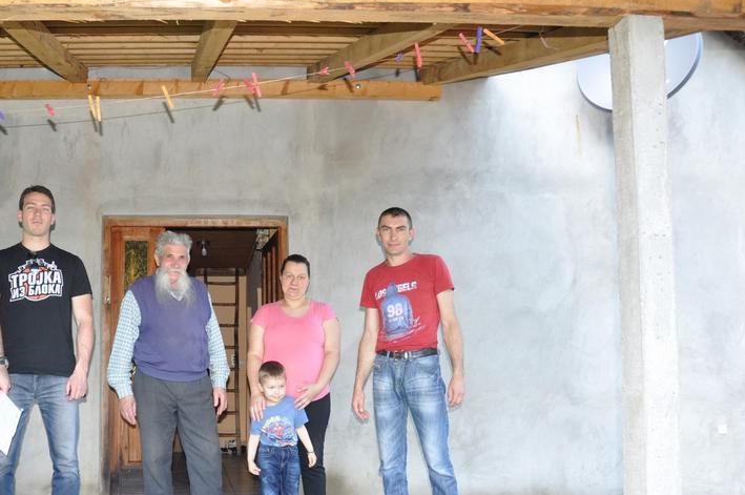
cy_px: 347
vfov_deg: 33.7
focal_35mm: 39
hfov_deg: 48.6
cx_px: 235
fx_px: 806
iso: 640
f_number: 5
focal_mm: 18
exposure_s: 1/200
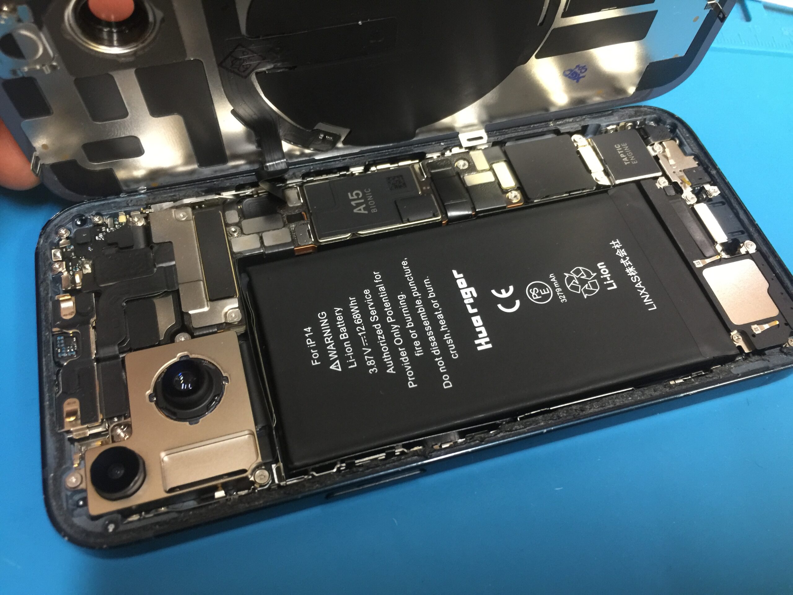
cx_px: 396
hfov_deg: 61.7
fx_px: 664
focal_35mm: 29
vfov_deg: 48.2
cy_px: 298
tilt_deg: -60.4
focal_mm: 4.15
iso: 125
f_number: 2.2
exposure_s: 1/17
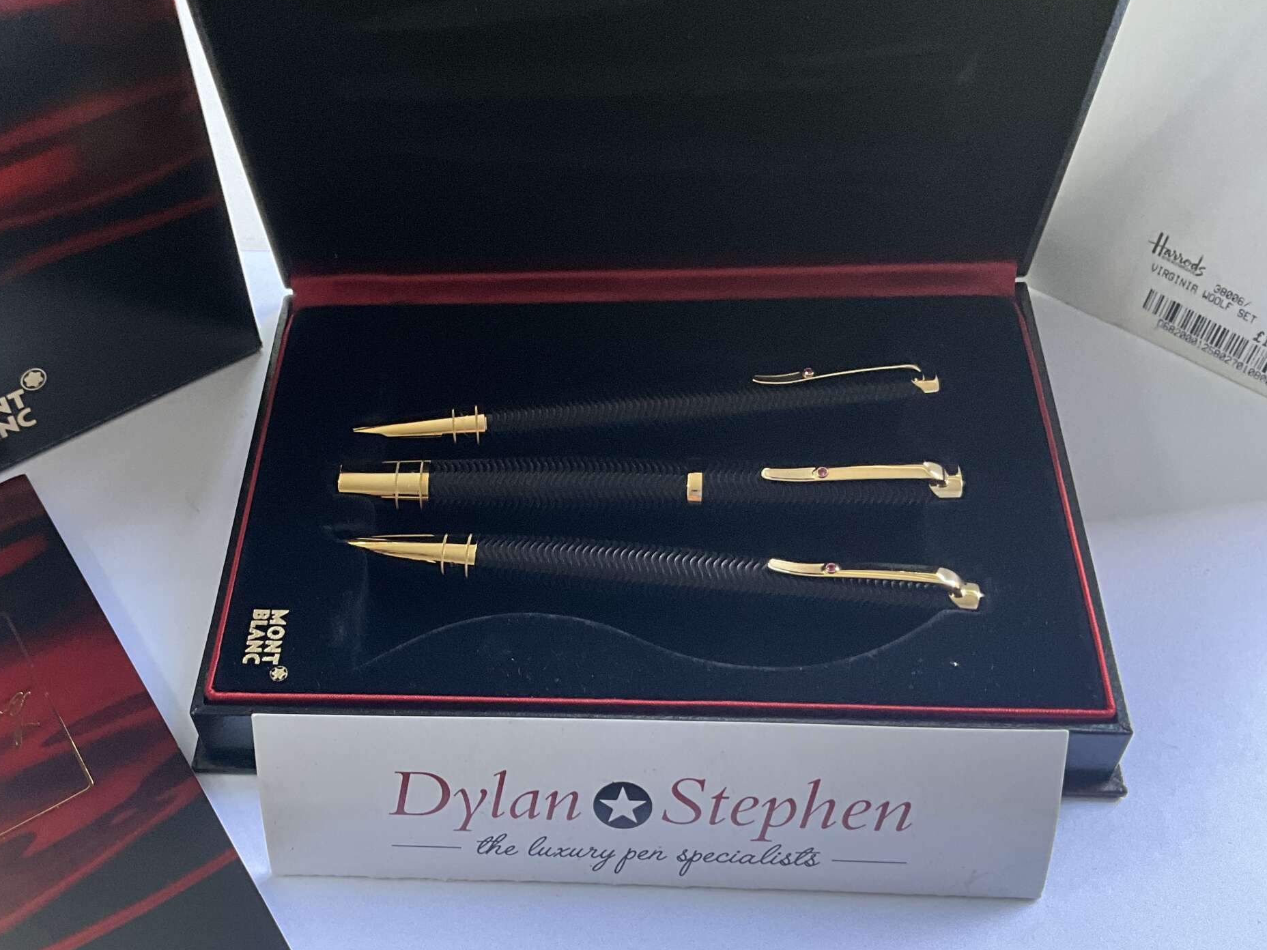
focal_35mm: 40
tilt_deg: -50.6
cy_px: 558
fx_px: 1464
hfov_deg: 46.3
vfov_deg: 35.9
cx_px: 464
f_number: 1.8
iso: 80
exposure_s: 1/60
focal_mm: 3
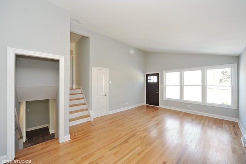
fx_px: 96
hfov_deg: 104.3
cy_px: 82
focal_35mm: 14
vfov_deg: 81.1
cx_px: 123
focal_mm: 14
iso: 200
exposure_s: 1/8
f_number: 8
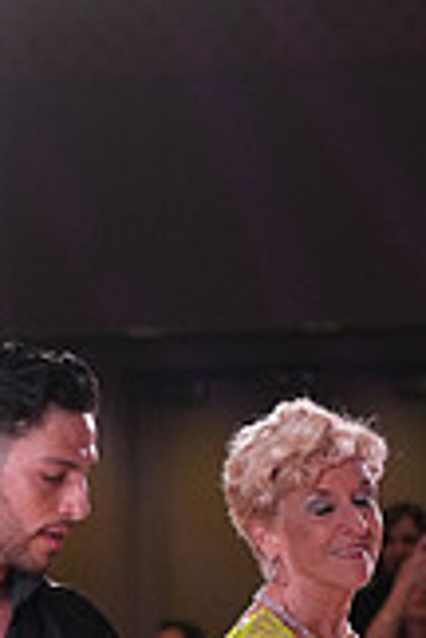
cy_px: 981
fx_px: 6691
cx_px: 41
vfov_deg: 5.4
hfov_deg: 3.6
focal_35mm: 377
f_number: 4
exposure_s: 1/500
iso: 2500
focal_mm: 105
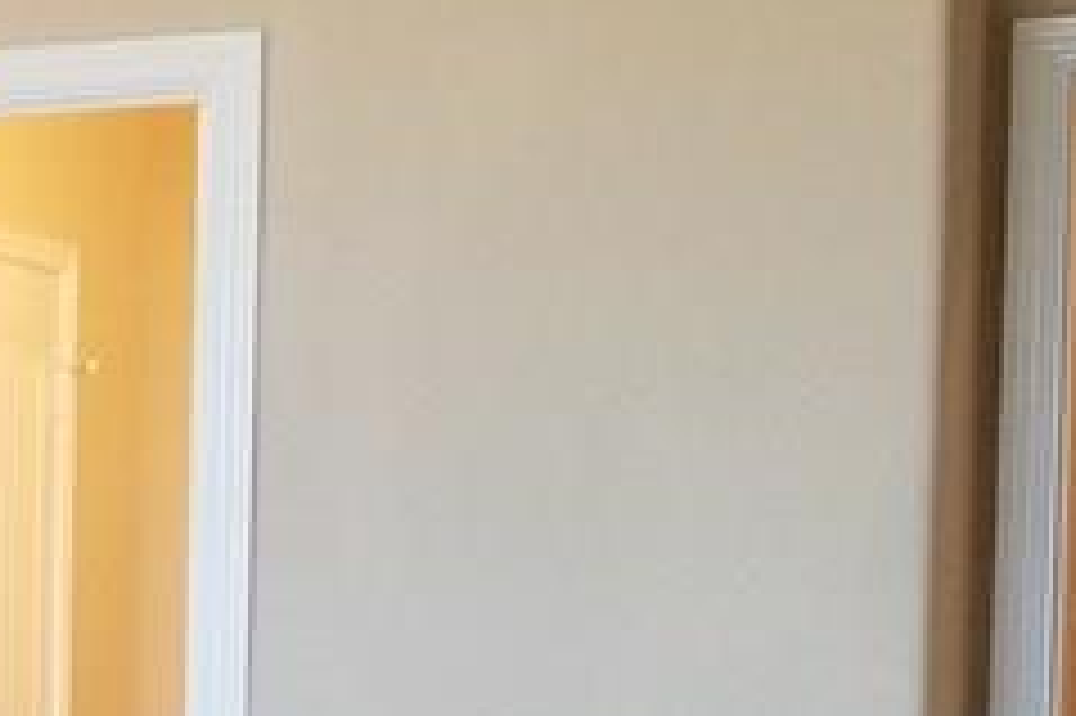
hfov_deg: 15.5
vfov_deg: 11.5
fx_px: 3465
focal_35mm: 116
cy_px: 919
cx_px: -783
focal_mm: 4.25
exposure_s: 1/60
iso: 200
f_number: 1.7
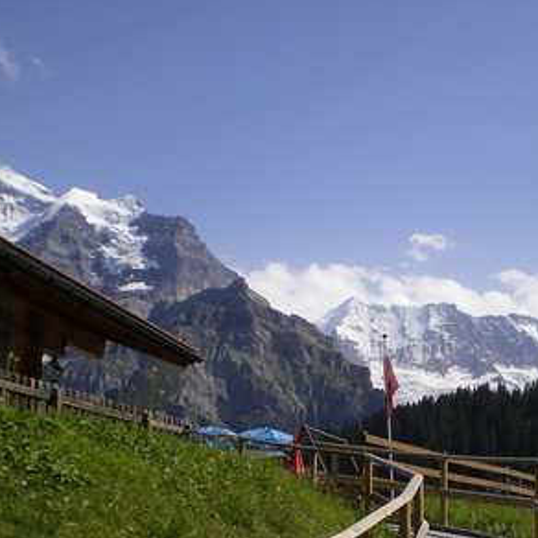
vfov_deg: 36.8
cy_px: 269
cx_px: 310
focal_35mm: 46
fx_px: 809
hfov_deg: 36.7
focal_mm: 6.3
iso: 64
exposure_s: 1/500
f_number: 4.6
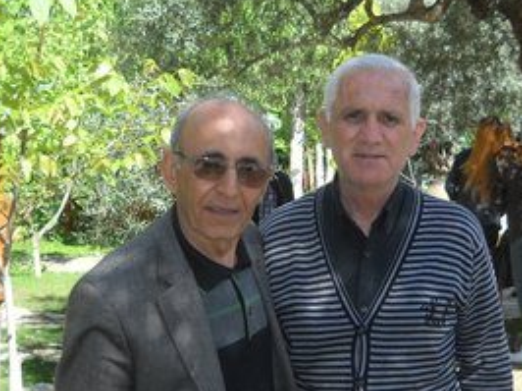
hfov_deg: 26.3
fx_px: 1115
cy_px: 218
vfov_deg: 19.9
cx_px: 290
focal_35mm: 74
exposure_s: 1/250
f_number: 3.1
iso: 64
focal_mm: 6.72
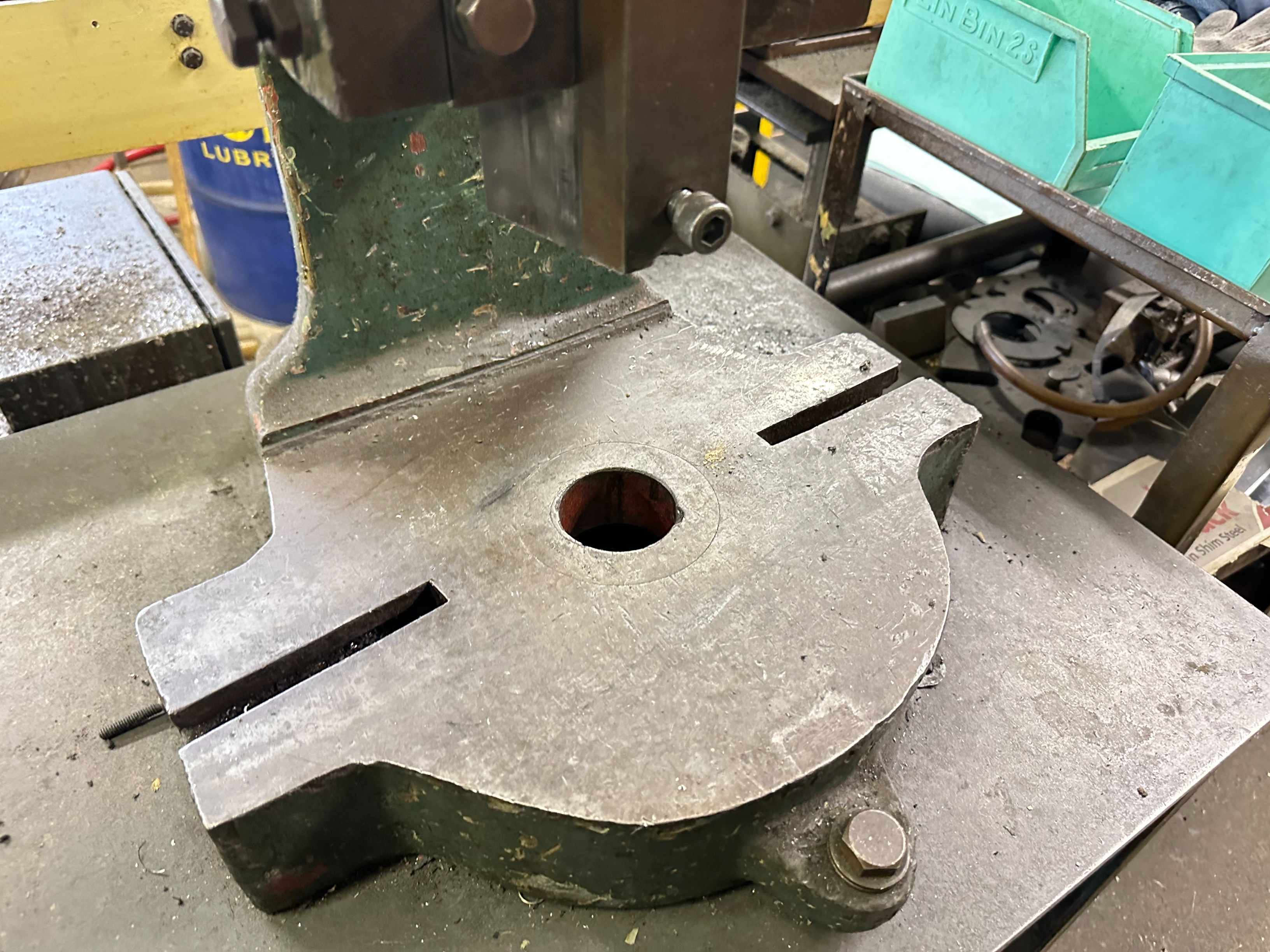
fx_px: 881
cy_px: 476
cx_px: 635
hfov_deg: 71.6
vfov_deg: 56.8
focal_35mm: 24
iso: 800
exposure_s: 1/50
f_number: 1.78
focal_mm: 6.86
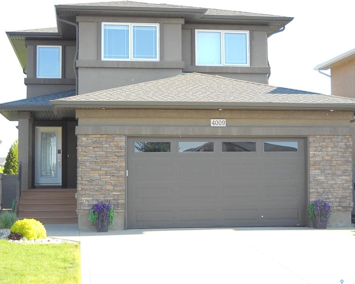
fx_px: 714
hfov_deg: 27.9
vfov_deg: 22.5
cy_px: 142
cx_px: 171
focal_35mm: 68
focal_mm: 10.84
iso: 64
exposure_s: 1/96
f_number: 4
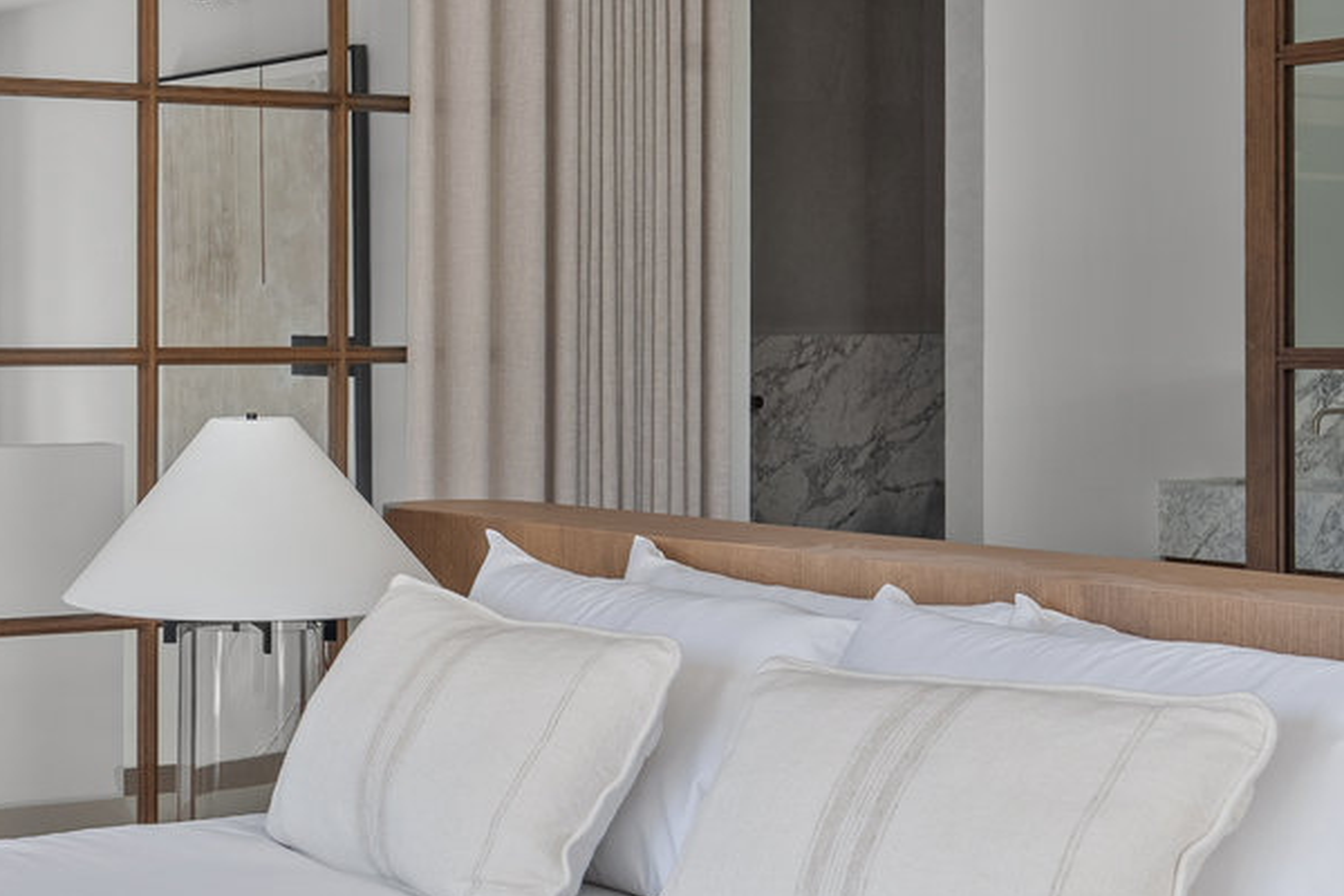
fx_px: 2613
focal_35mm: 70
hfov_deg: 27.6
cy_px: 444
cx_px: 76
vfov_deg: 19.5
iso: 100
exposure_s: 1/6
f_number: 8
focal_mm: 35
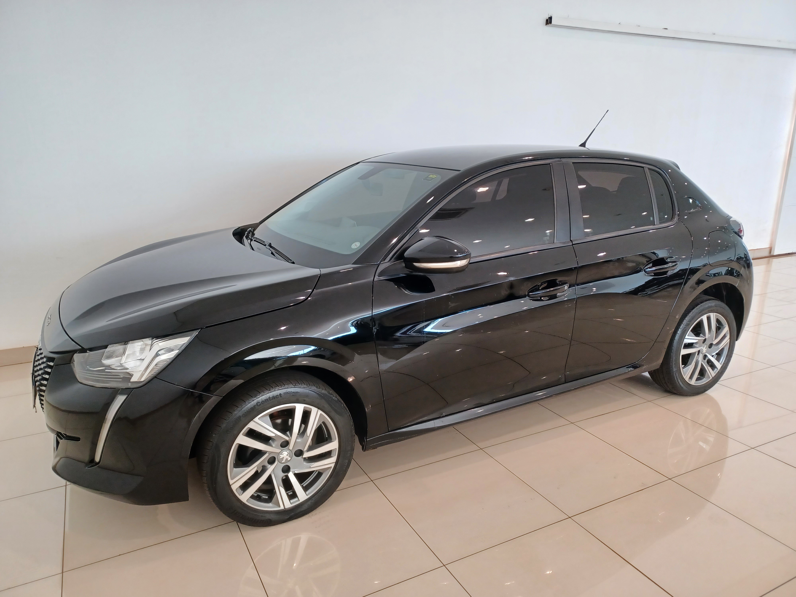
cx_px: 398
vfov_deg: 54.9
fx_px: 575
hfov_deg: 69.4
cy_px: 298
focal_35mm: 25
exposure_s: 1/60
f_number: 1.8
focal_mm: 4.6
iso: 160
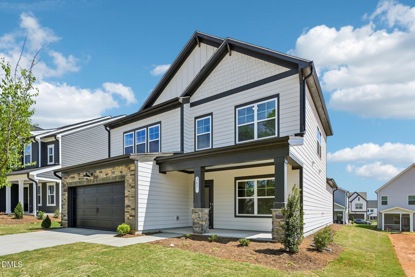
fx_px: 202
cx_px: 208
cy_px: 138
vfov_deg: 68.9
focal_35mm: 18
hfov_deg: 91.6
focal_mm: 17.5
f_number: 8
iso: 100
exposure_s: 1/320
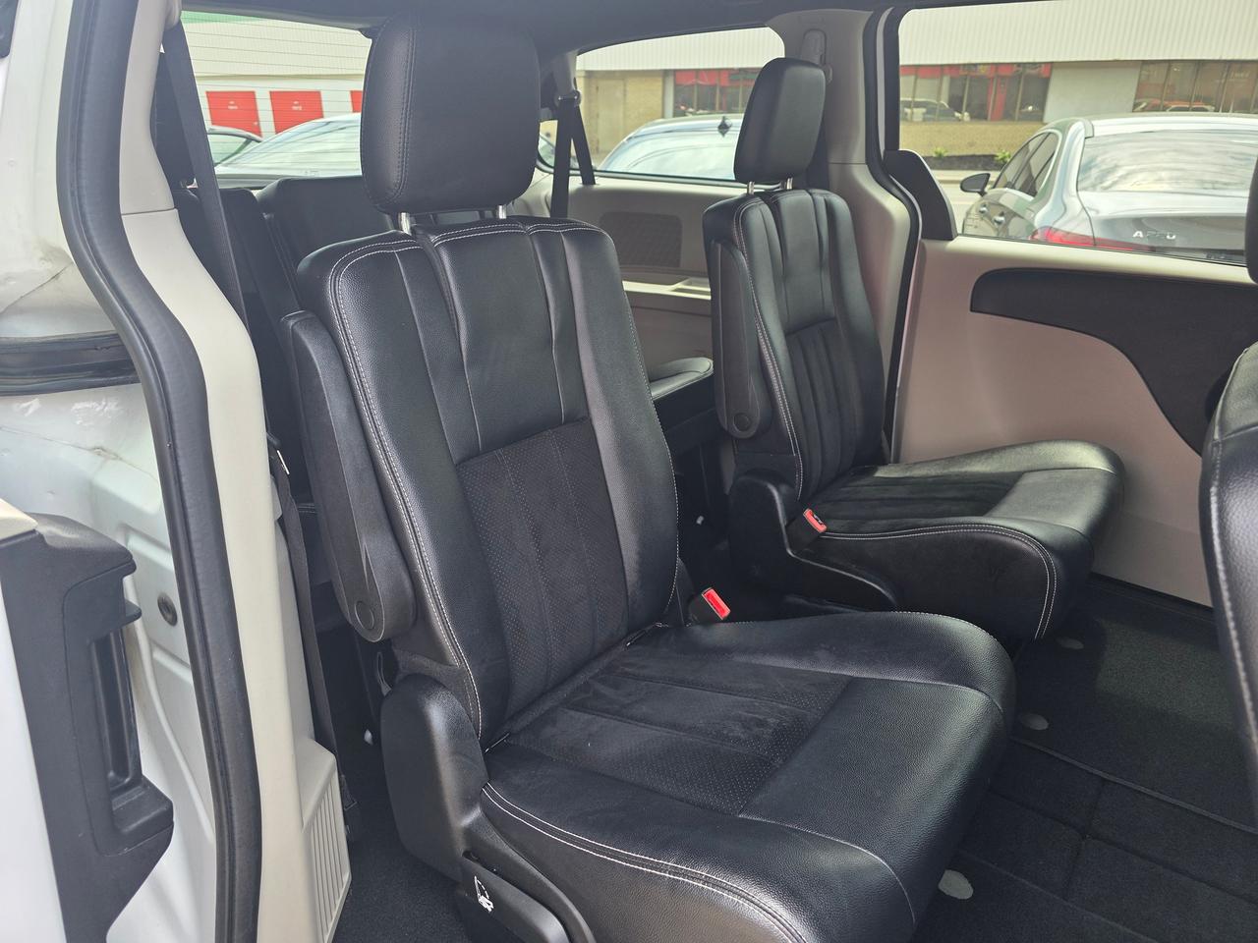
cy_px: 472
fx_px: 836
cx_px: 629
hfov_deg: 73.9
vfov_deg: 58.9
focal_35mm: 23
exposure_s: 1/180
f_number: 1.7
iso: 40
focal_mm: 6.3
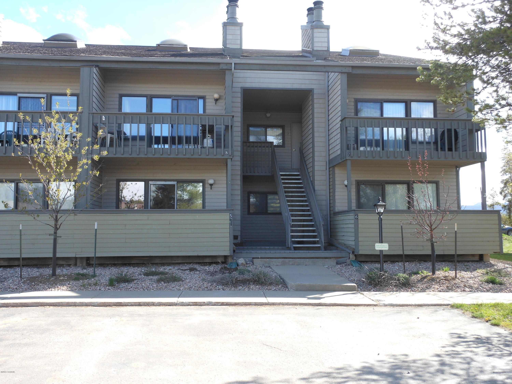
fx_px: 488
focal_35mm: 33
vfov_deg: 42.9
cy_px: 192
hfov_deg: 55.4
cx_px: 256
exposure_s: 1/125
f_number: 4
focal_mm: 5.9
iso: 80
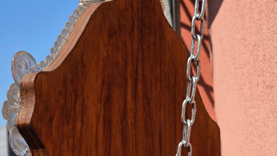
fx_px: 742
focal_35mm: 101
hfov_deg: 21.2
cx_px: 139
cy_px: 81
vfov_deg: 12.0
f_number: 2.4
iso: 50
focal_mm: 7.9
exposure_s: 1/2043
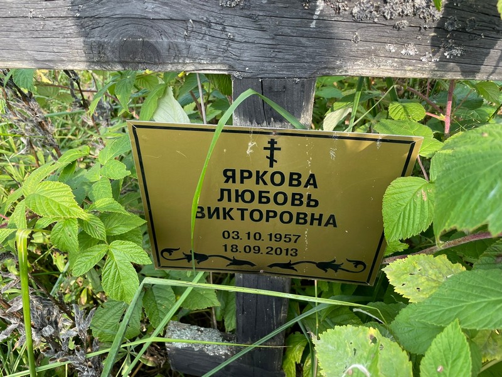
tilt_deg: -37.6
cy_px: 188
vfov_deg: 53.1
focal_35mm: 26
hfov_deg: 67.3
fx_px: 377
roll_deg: +5.9
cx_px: 251
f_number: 1.6
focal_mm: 4.2
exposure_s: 1/264
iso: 32
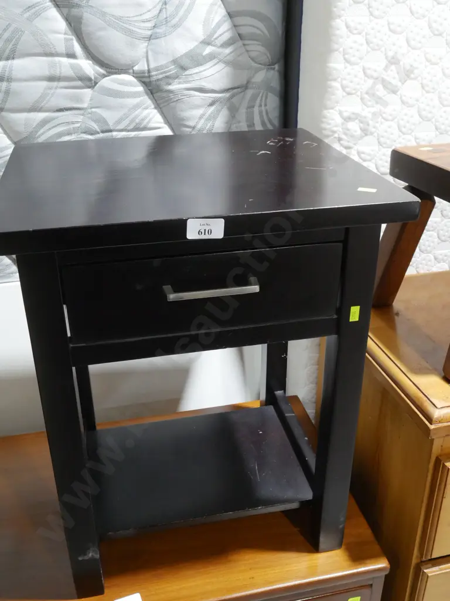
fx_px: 589
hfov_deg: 41.8
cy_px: 300
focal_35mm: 34
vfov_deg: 54.0
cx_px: 225
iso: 3200
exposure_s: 1/50
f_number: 9
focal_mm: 17
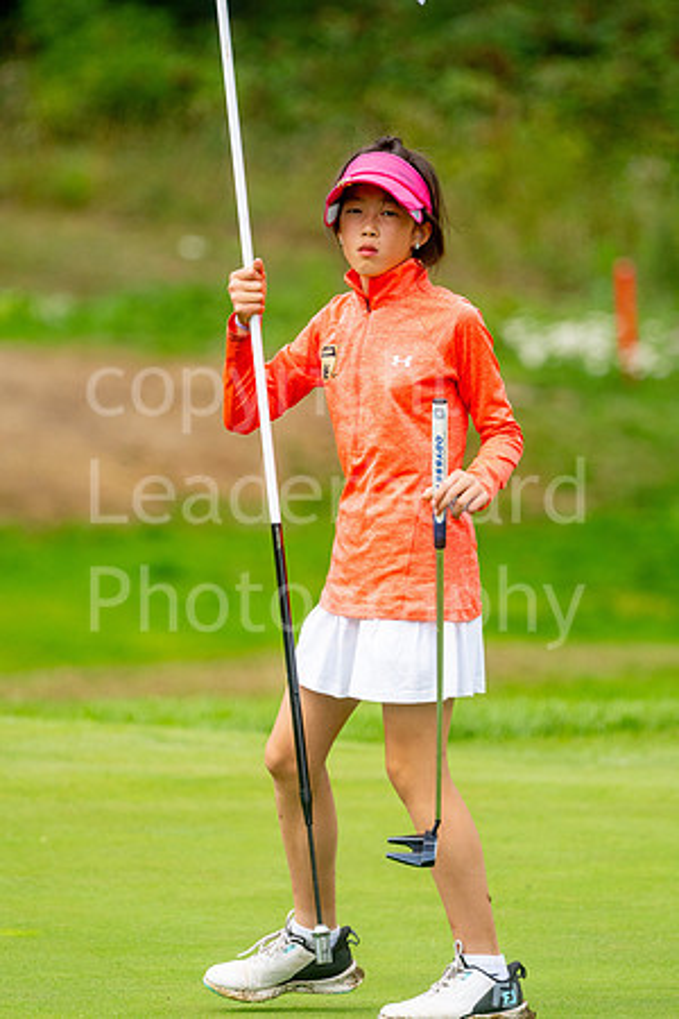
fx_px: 12730
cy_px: 510
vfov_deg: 4.6
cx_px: 340
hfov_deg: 3.1
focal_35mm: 450
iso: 320
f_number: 4
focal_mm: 300
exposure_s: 1/3200
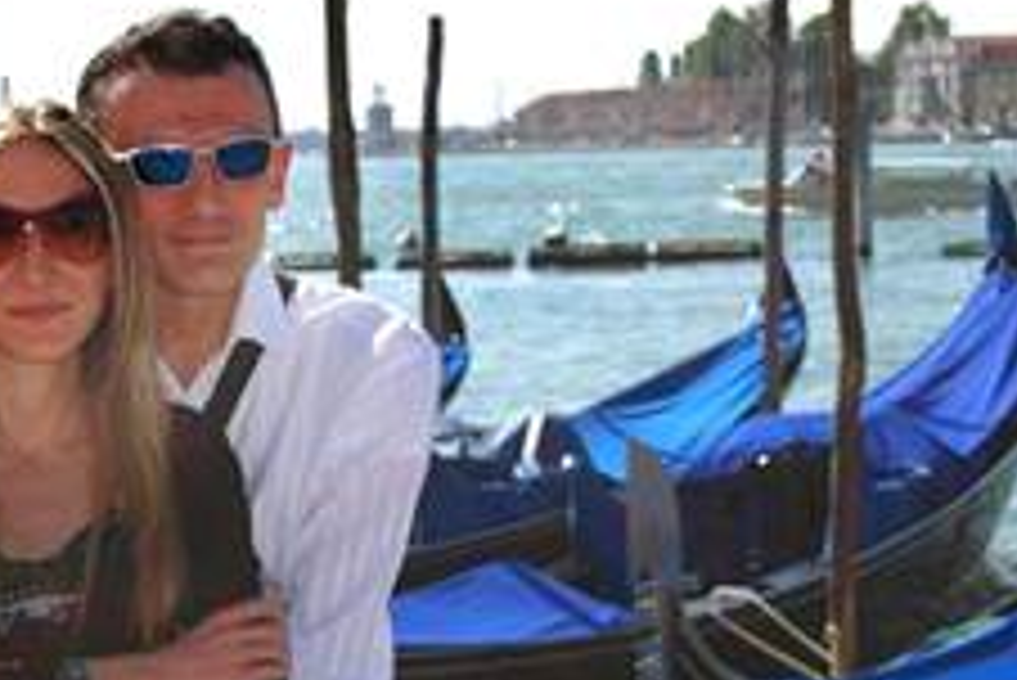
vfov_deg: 13.4
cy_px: 367
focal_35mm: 102
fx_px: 2883
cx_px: 14
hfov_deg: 19.5
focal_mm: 32
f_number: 8
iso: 100
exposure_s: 1/200
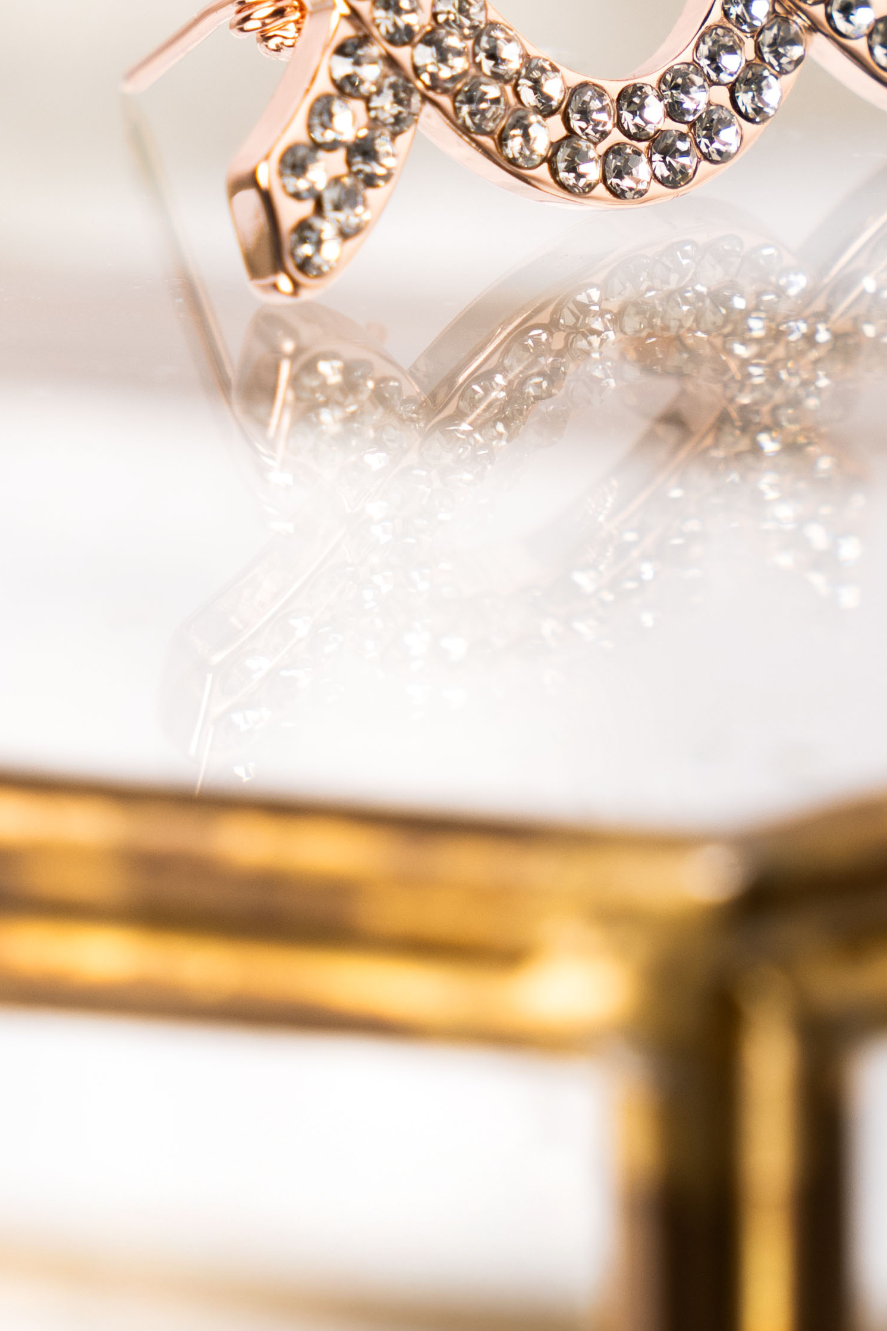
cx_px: 549
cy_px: 10
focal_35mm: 214
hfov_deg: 6.4
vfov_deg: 9.6
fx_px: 7908
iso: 250
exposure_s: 1/125
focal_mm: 70
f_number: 7.1
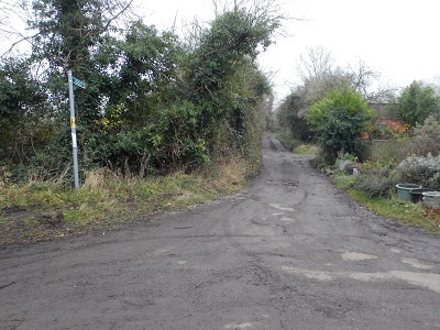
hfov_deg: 58.4
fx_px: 394
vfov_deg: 45.4
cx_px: 220
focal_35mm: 31
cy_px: 165
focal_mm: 5.6
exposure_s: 1/250
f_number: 4.2
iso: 800
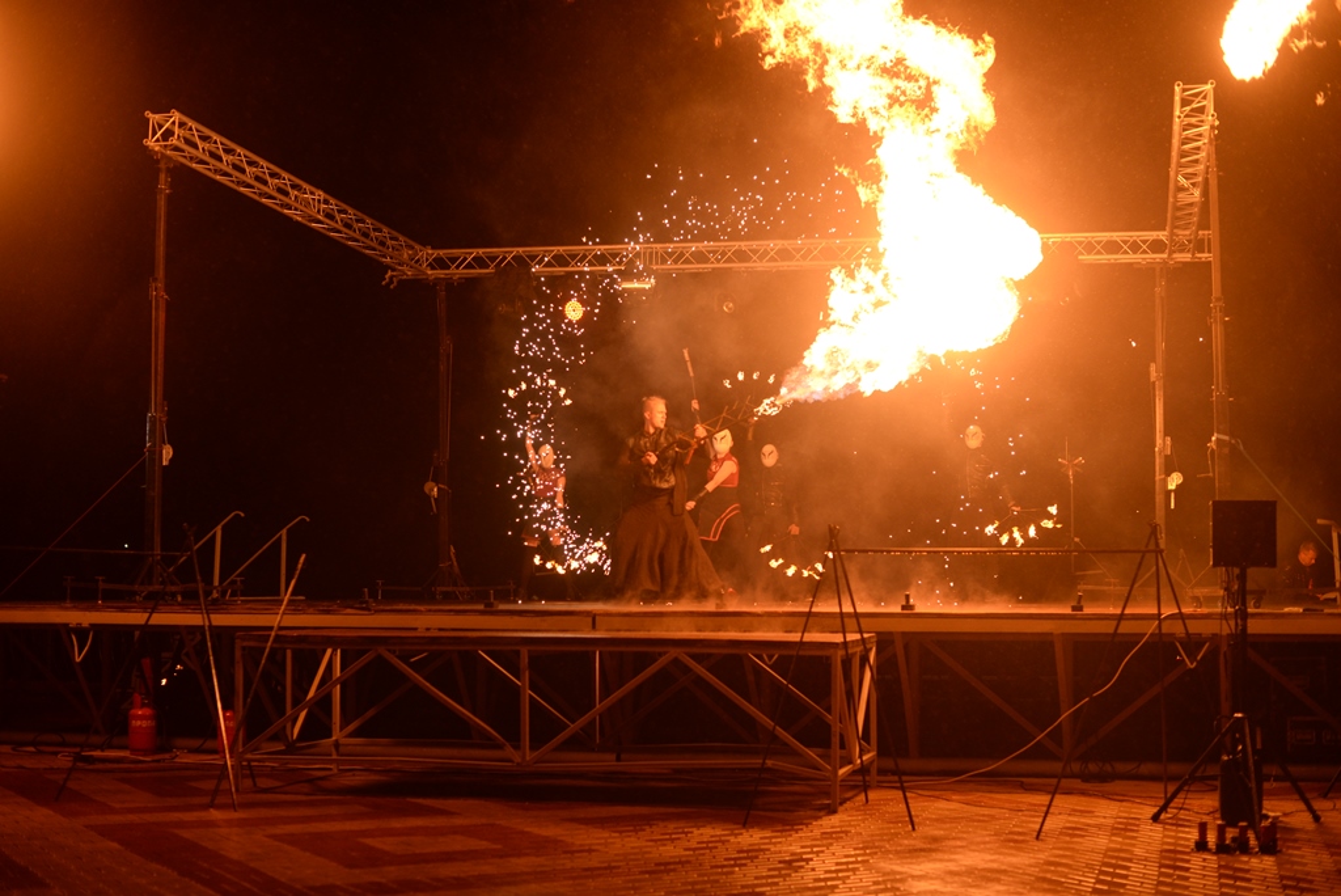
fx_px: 1863
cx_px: 670
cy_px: 448
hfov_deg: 39.6
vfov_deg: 27.0
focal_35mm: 50
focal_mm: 50
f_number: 2.5
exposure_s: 1/640
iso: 640
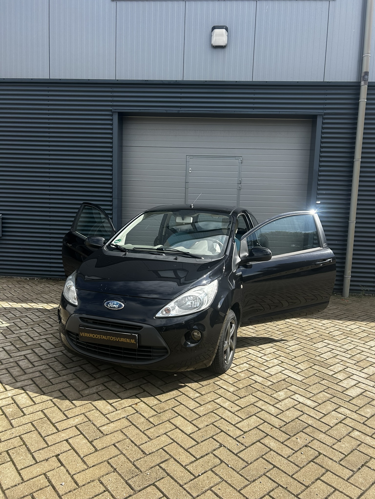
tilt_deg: -6.8
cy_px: 250
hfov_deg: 53.1
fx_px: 376
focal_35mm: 26
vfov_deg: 67.3
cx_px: 188
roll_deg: -2.0
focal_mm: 5.7
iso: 50
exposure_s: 1/1972
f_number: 1.5
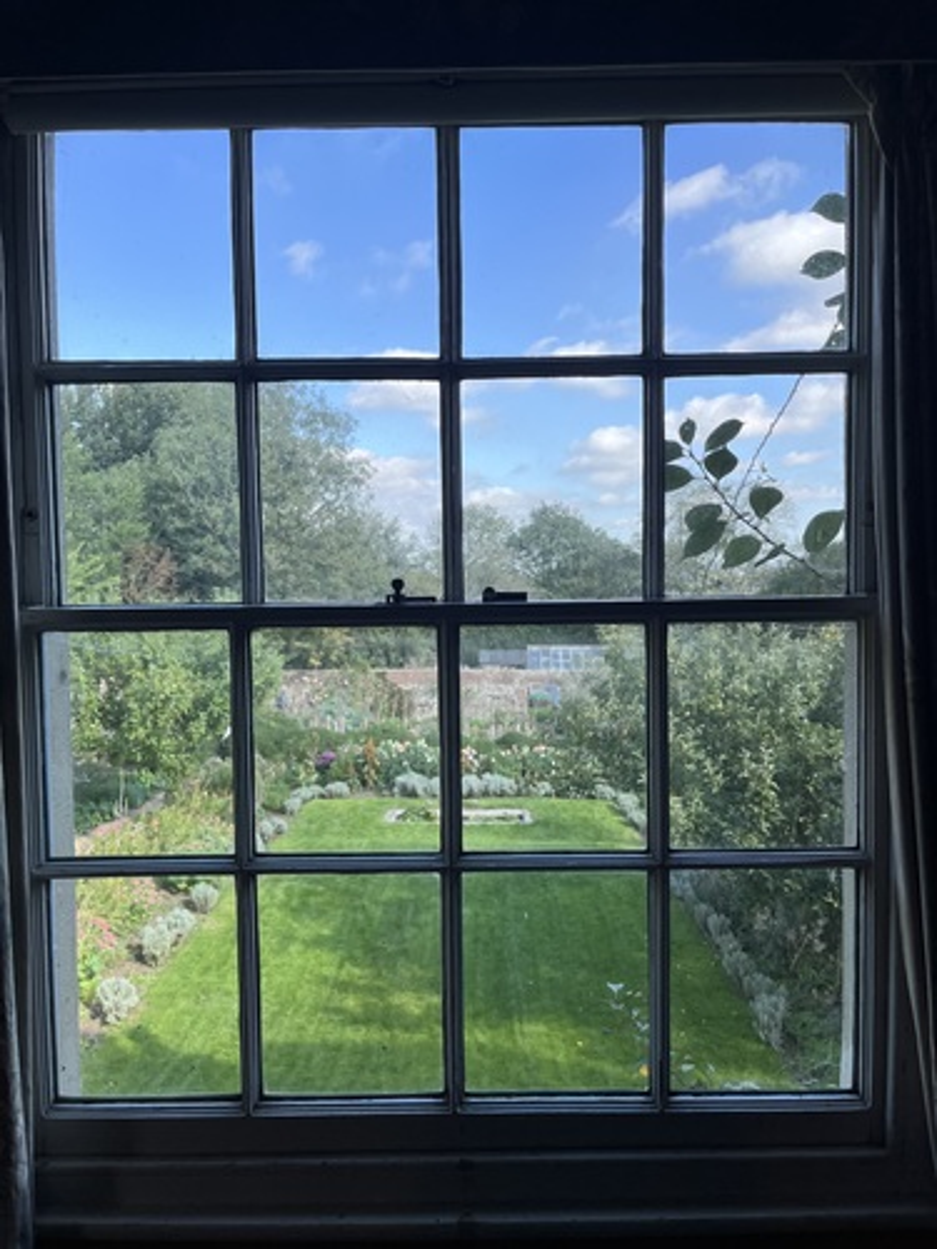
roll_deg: +1.0
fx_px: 938
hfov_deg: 53.1
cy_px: 624
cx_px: 468
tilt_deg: -2.4
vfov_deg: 67.3
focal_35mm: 26
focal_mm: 5.1
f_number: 1.6
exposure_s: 1/1266
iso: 50
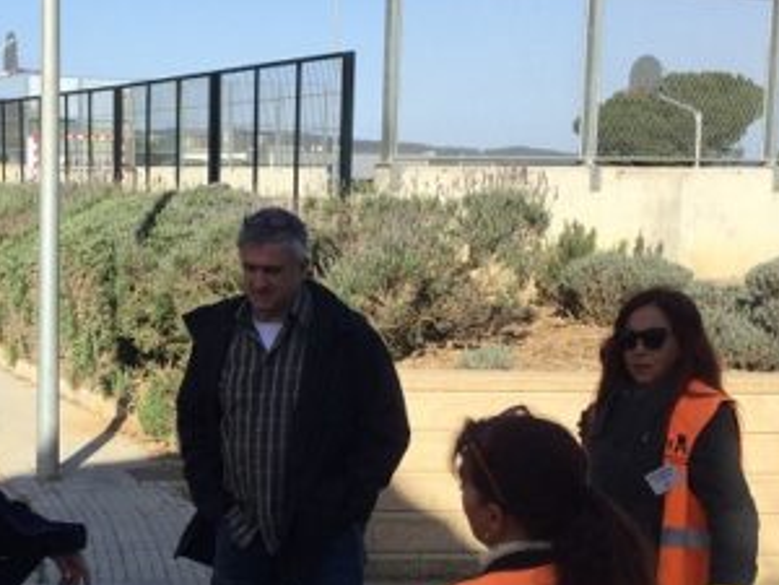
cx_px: 145
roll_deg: -1.0
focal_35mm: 72
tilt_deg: -10.1
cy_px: 403
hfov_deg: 26.5
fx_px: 1620
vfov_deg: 20.4
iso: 25
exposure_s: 1/936
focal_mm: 3.3
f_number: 2.4
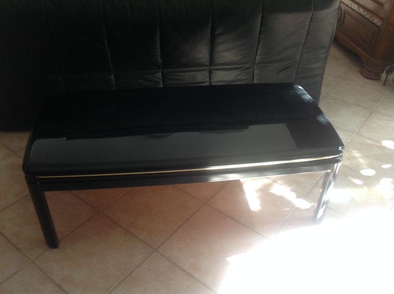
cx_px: 197
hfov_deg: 52.7
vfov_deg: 40.6
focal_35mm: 35
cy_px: 147
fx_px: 398
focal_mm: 4.28
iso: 100
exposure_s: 1/15
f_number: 2.4
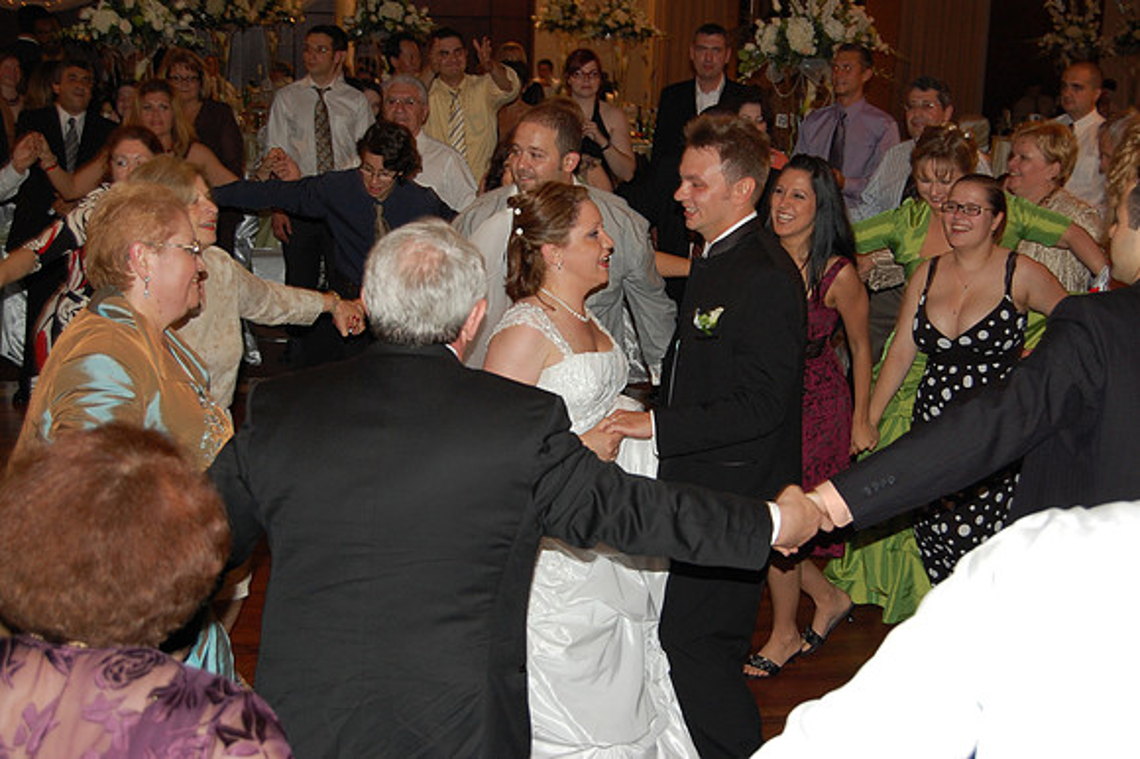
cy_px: 380
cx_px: 570
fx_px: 1614
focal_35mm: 51
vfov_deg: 26.5
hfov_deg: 38.9
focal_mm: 34
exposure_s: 1/60
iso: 400
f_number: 4.5
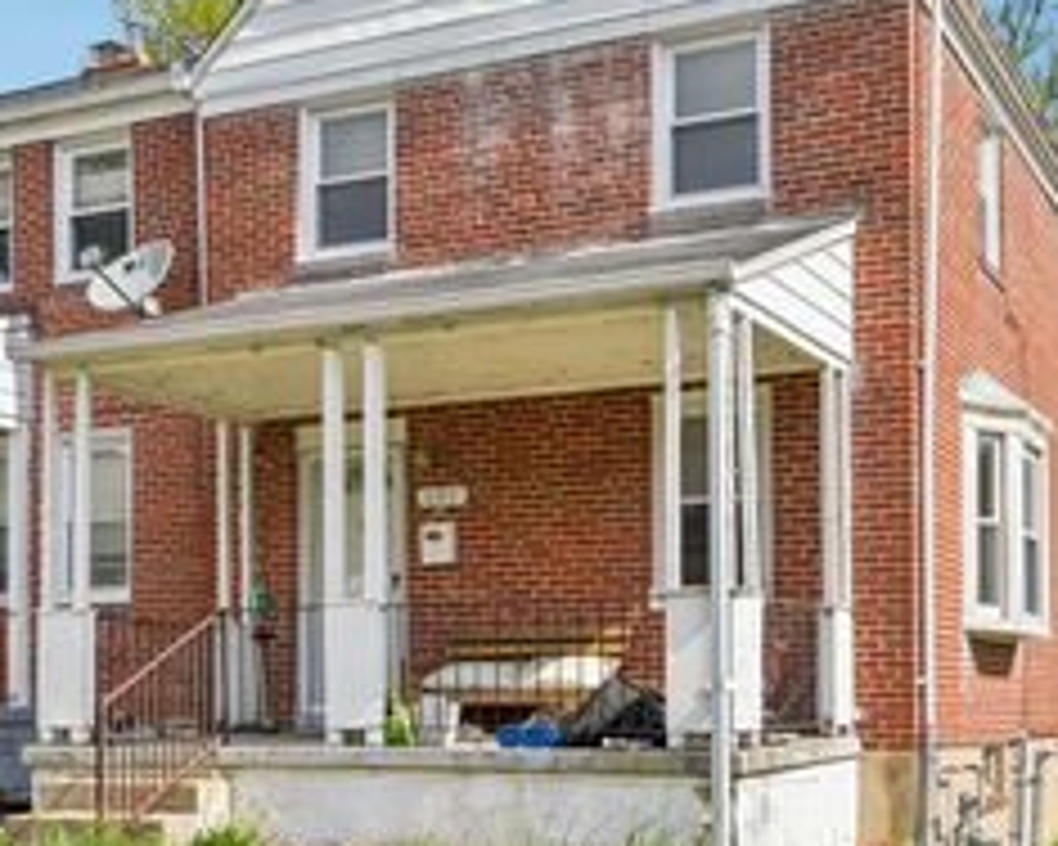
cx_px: 612
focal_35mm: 48
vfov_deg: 31.3
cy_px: 317
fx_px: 1503
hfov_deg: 38.7
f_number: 8
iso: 400
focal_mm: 24
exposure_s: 1/2500
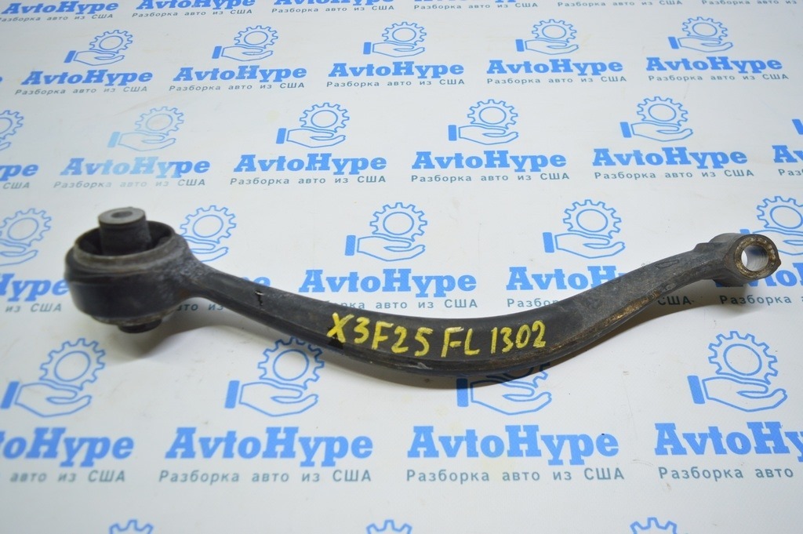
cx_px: 402
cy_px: 267
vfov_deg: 43.5
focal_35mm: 30
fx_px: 669
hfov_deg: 62.0
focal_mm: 20
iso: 400
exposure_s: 1/60
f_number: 3.8
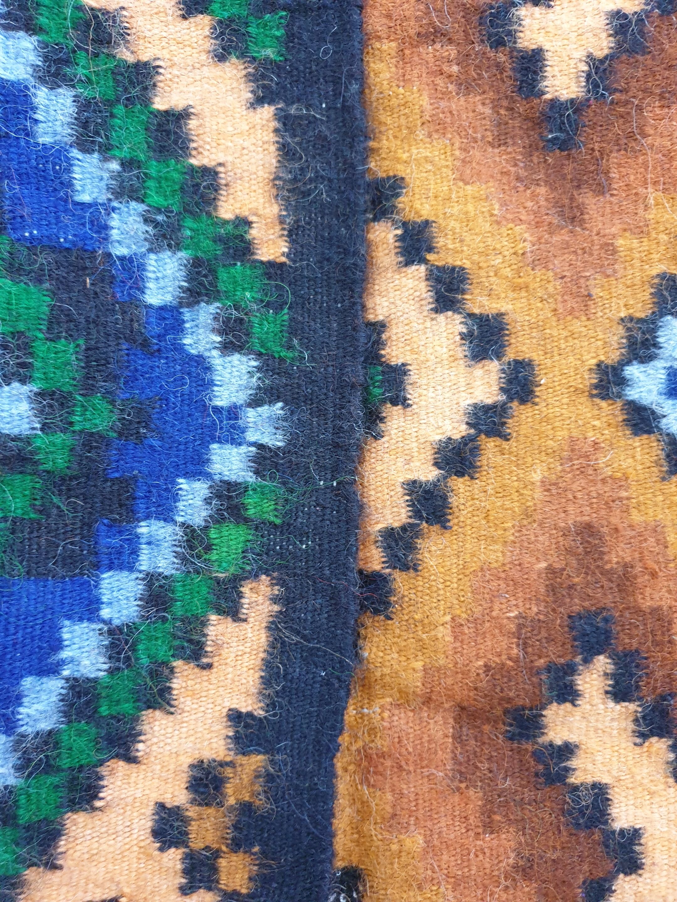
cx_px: 338
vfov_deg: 67.3
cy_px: 451
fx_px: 678
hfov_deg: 53.1
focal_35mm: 26
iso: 250
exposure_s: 1/29
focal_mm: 4.3
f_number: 1.5
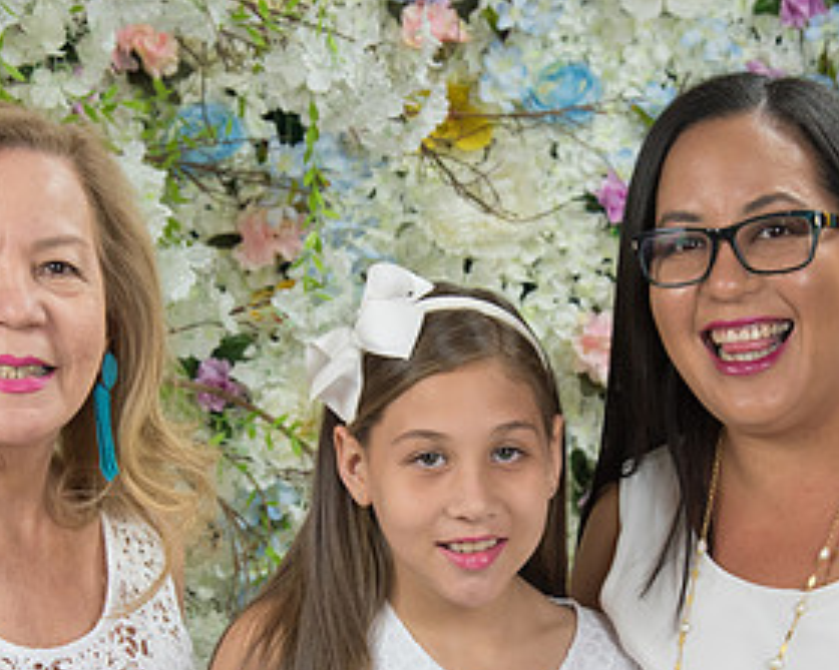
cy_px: 592
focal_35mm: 120
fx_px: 2979
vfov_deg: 12.8
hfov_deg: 16.0
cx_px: 456
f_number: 5
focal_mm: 55
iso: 1250
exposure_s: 1/125
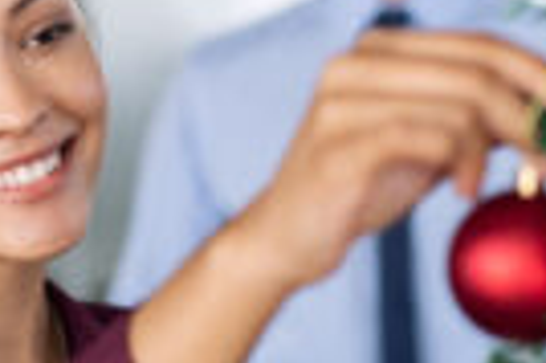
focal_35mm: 179
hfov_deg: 11.4
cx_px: 20
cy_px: 128
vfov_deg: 7.6
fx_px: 2712
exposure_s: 1/250
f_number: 2.5
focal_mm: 50
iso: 400
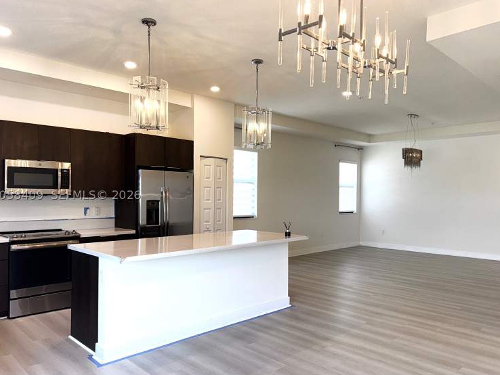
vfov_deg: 53.1
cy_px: 195
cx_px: 245
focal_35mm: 26
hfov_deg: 67.3
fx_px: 376
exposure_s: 1/120
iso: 64
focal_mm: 6.76
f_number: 1.78
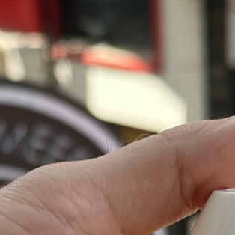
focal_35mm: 173
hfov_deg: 10.1
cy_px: 324
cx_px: 23
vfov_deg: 9.9
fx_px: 1329
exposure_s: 1/797
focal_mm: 6.86
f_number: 1.78
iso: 64
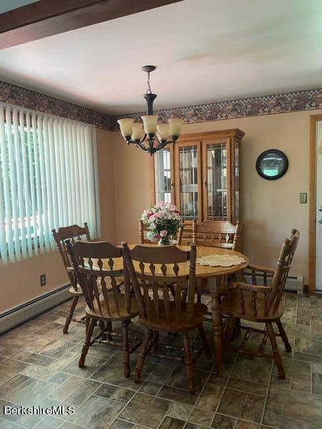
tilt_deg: -2.9
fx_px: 322
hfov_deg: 53.1
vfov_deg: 67.3
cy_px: 214
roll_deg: +2.9
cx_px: 161
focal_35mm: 26
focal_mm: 4.2
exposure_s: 1/60
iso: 160
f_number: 1.6
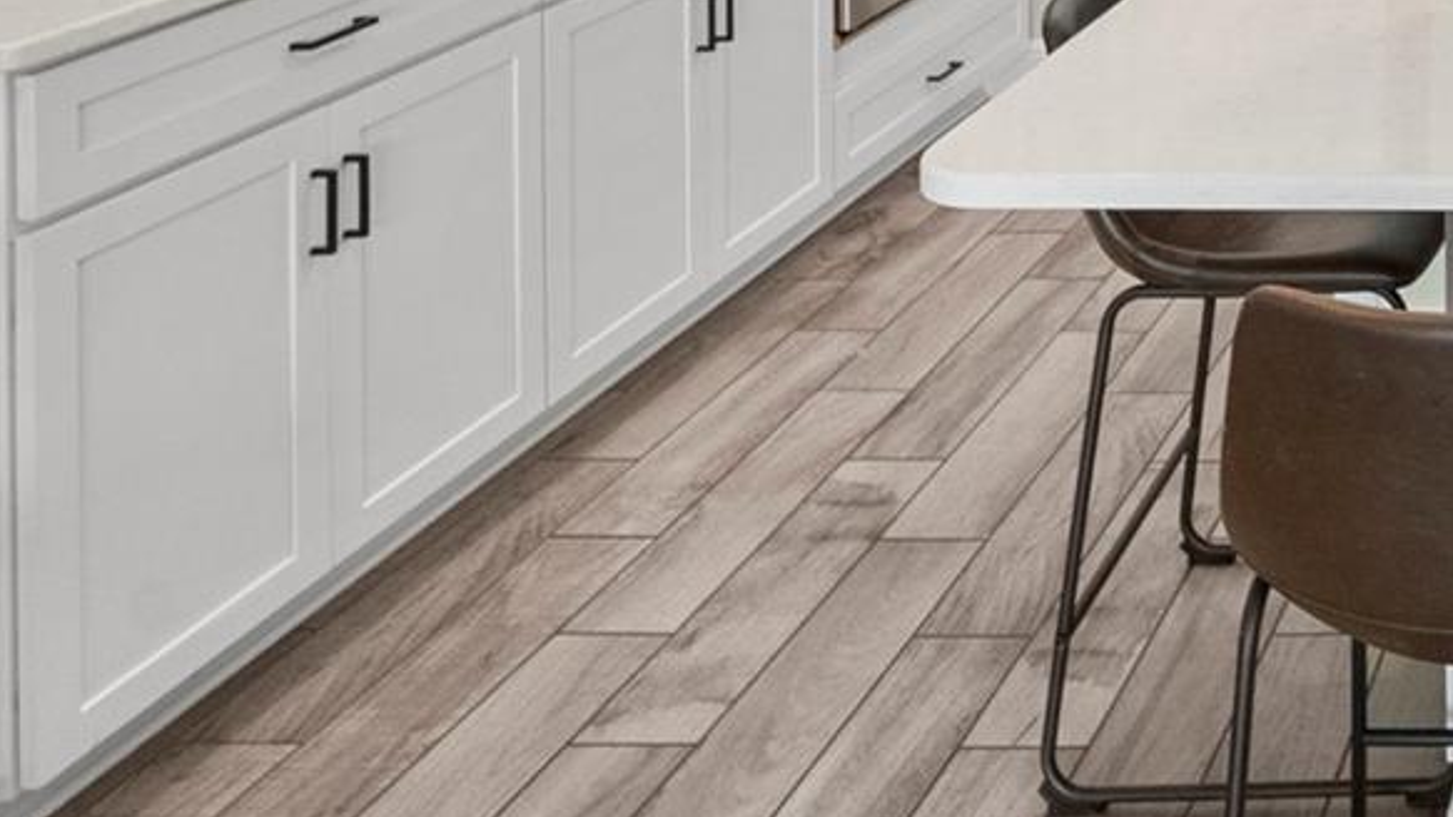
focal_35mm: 46
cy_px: -391
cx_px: 1814
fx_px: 1772
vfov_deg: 21.8
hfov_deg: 34.1
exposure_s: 1/15
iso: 2000
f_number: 9
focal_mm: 16
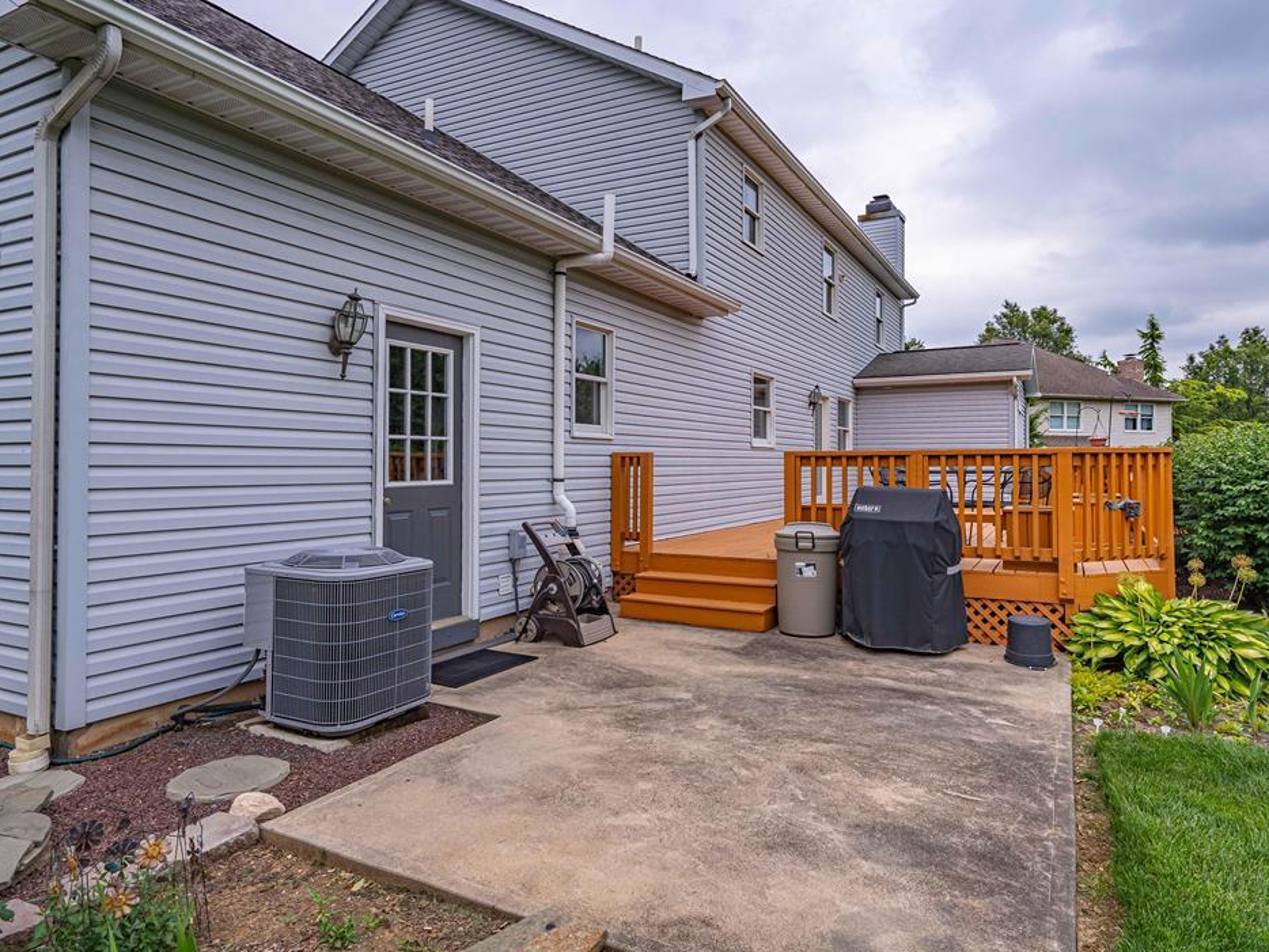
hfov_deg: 84.6
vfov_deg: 68.7
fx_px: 697
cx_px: 667
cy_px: 471
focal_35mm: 19
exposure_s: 1/3200
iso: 320
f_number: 7.1
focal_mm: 17
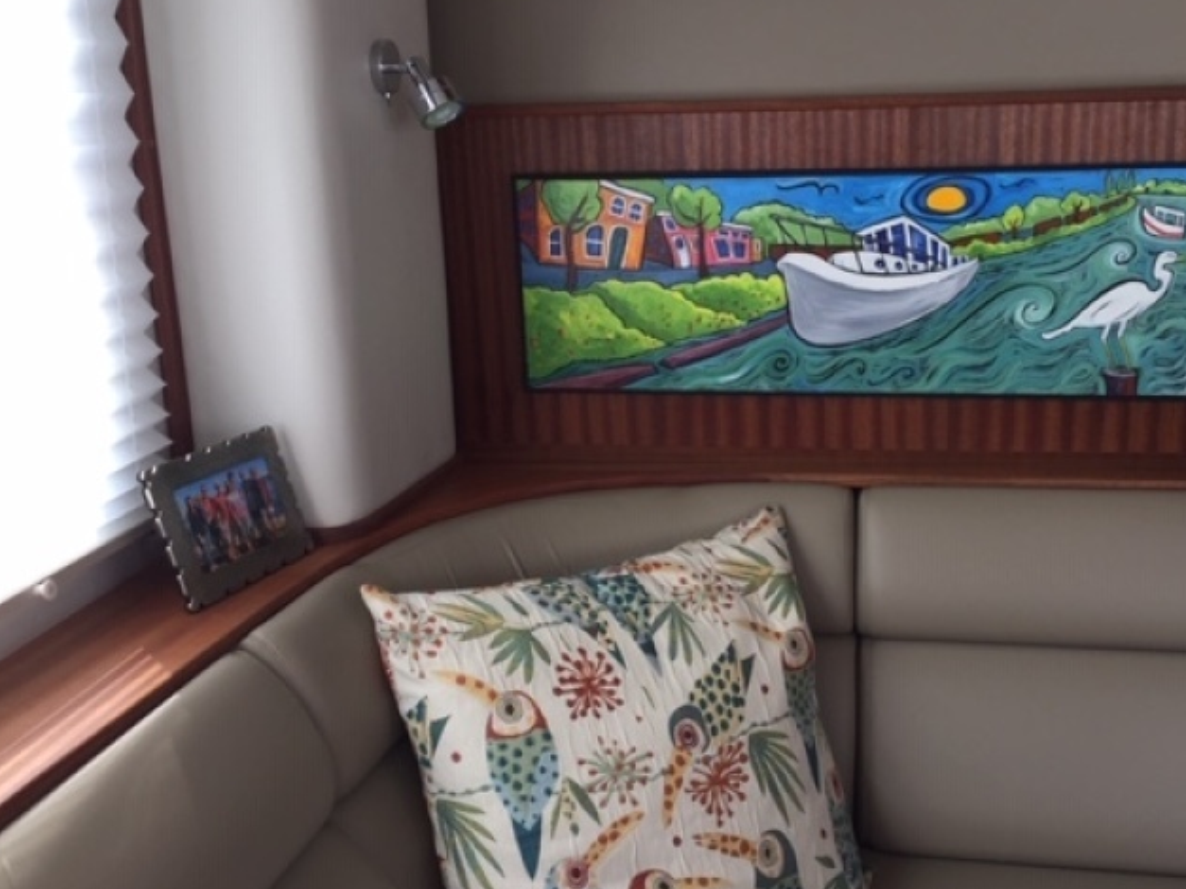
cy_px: 471
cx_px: 702
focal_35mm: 37
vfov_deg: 38.6
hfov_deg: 49.9
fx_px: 1267
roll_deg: -0.3
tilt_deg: -13.0
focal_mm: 4.15
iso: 32
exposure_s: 1/60
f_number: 2.2
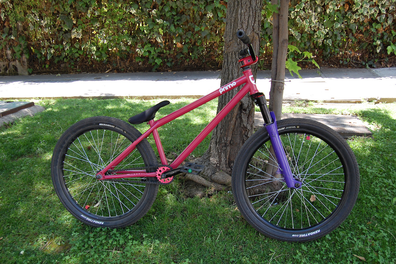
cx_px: 198
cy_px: 132
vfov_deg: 39.9
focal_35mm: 33
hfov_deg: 57.3
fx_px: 363
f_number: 5.6
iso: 400
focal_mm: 22
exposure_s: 1/125
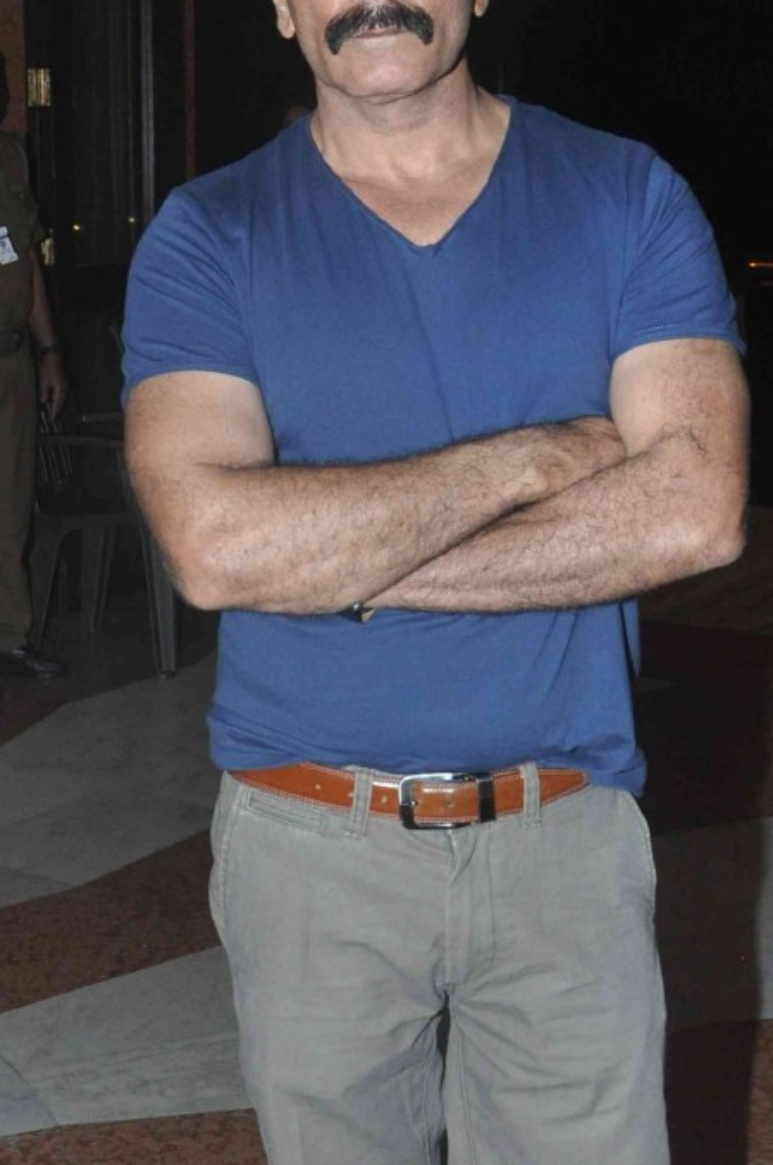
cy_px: 664
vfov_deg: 28.8
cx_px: 439
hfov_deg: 19.3
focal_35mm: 70
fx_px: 2266
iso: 800
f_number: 10
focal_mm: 21
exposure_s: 1/160
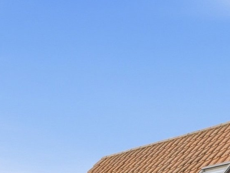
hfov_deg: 23.6
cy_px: 342
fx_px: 551
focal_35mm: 83
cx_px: 109
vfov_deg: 14.7
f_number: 22
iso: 100
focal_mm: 16
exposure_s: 1/10
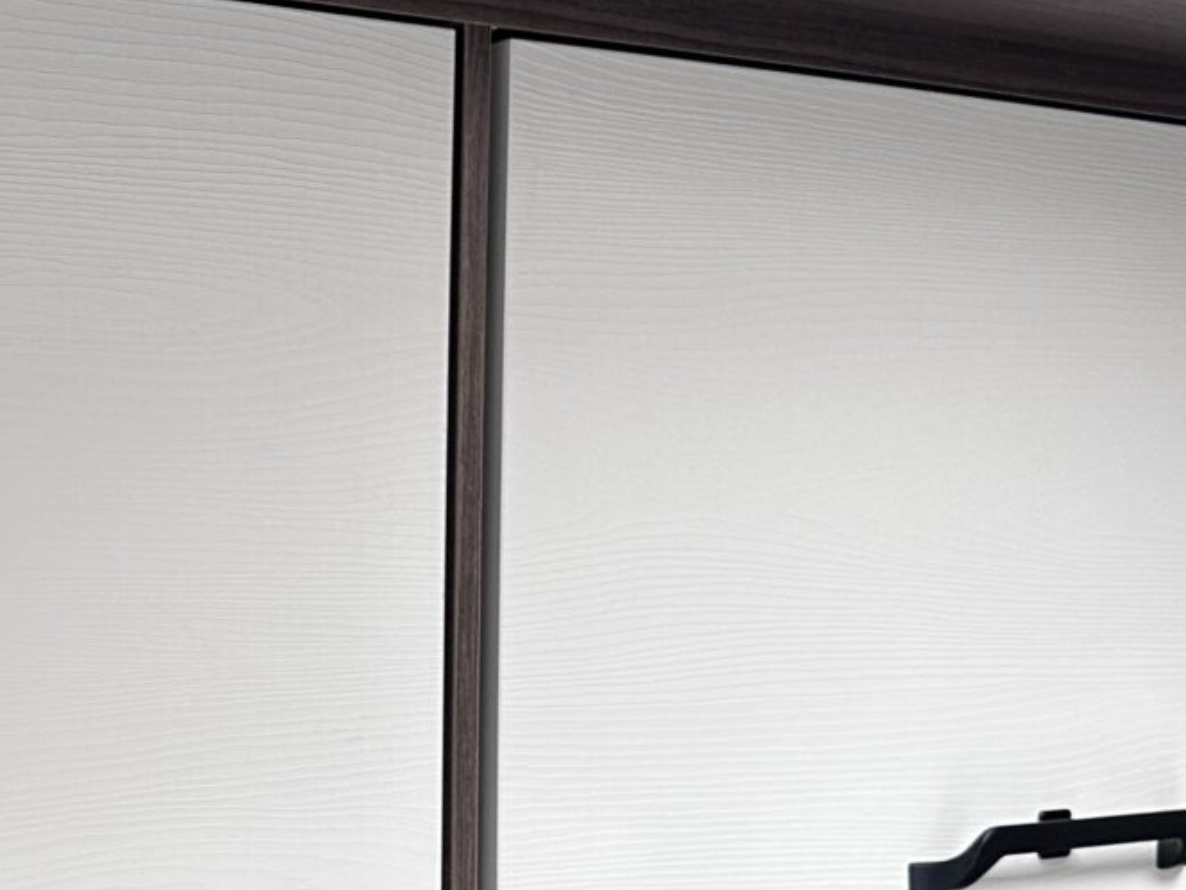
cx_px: -57
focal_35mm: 74
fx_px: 2535
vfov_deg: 19.8
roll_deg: -1.5
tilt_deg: +0.9
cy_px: 663
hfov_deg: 24.8
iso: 160
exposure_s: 1/121
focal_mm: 6.86
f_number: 1.78
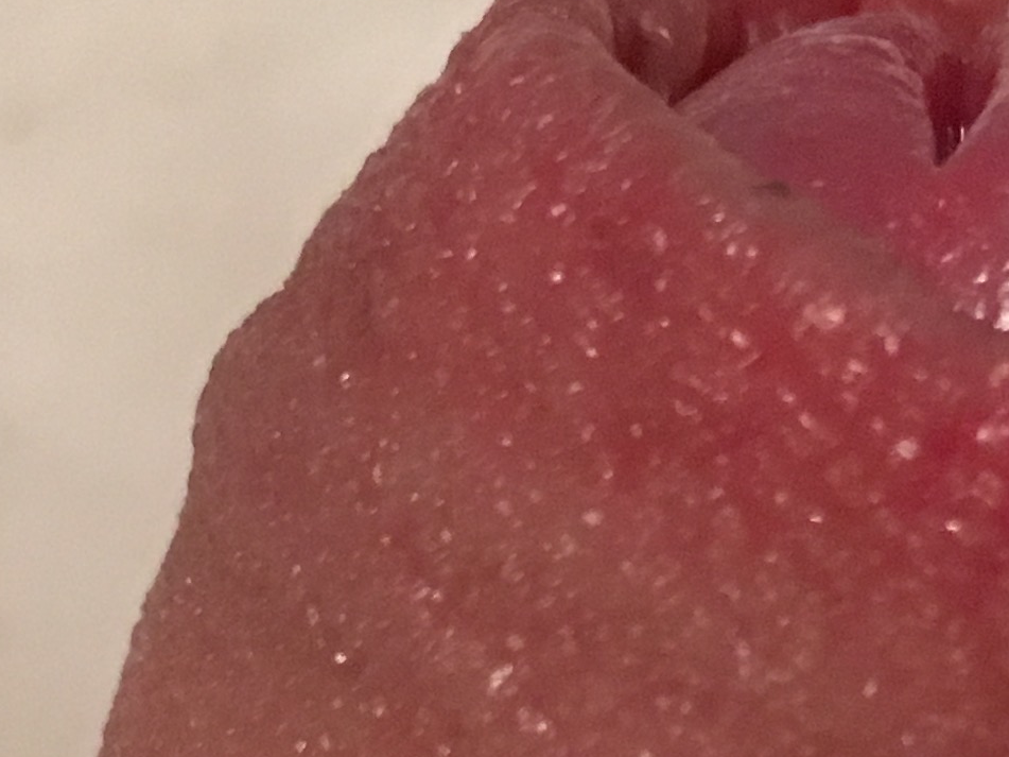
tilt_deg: -10.8
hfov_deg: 16.0
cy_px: 1186
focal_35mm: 123
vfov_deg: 11.5
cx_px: 721
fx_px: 3585
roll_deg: +6.2
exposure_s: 1/25
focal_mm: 4.15
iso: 200
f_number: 2.2
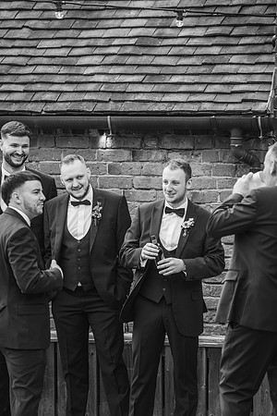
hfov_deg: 6.8
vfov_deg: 10.2
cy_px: 208
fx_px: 2337
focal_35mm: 202
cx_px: 138
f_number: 2.8
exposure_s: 1/200
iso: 110
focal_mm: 135
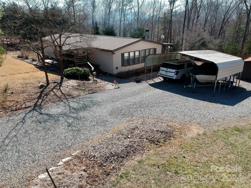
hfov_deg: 69.4
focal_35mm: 25
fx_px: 181
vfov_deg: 54.9
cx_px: 126
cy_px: 94
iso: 100
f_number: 2.6
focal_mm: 4.49
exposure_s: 1/800
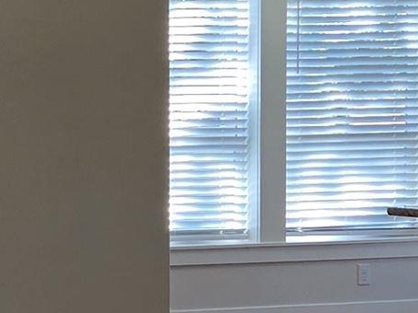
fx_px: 1884
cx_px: -459
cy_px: 195
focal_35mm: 156
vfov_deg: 9.5
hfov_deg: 11.3
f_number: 1.8
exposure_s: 1/120
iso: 32
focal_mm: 5.4
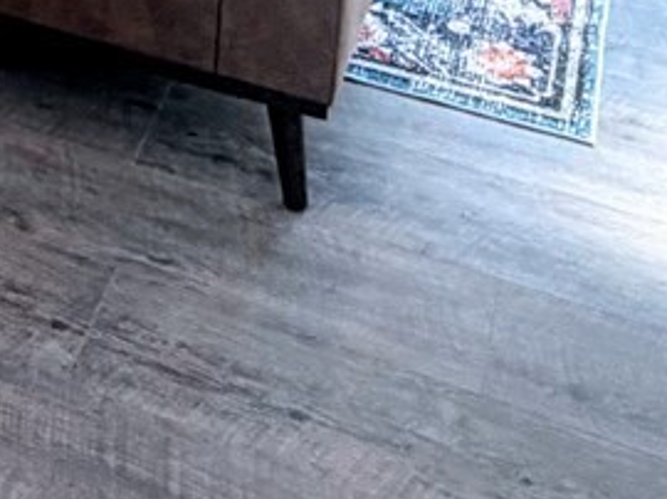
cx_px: -395
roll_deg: +3.1
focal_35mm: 83
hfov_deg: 19.7
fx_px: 1598
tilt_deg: -18.0
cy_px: -408
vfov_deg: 15.3
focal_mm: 2.22
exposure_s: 1/120
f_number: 2.2
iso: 64
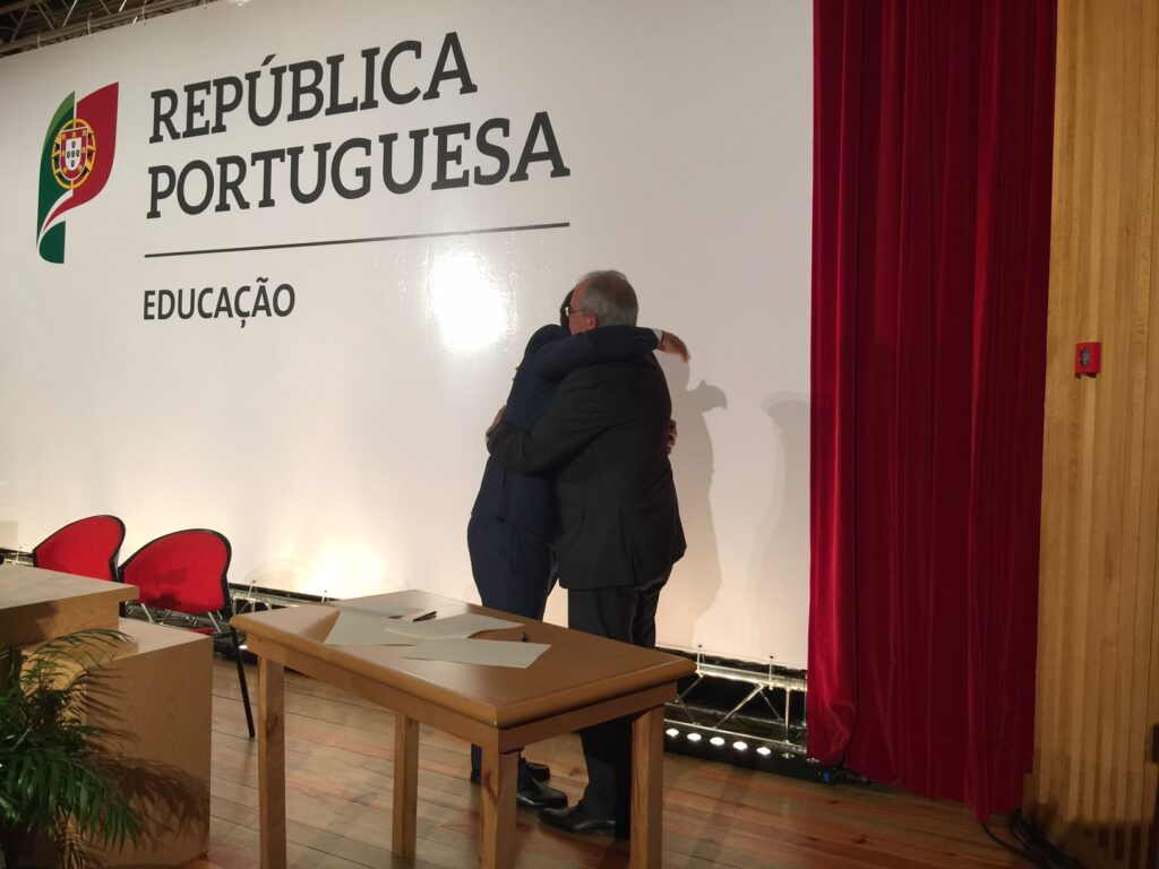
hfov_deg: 61.7
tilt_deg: +0.0
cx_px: 580
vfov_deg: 48.2
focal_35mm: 29
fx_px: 971
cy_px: 434
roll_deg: -2.1
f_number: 2.2
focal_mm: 4.15
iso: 32
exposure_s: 1/33
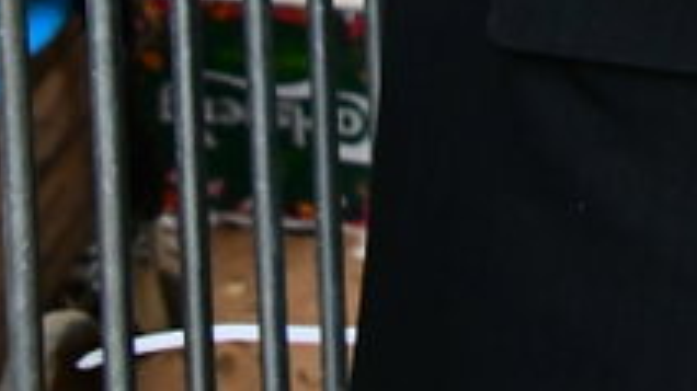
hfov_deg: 7.1
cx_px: 1552
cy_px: -1060
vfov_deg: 4.0
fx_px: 5357
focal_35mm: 290
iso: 2500
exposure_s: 1/160
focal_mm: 42
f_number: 5.6
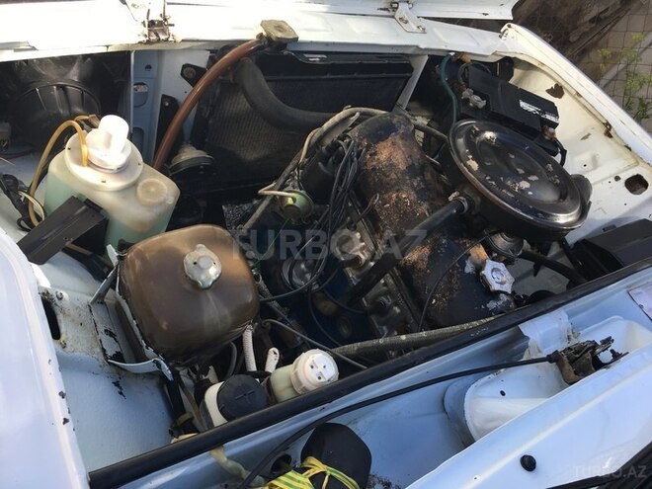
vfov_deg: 48.2
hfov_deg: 61.7
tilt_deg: -42.3
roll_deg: -40.1
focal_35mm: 29
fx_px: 546
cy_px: 244
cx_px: 326
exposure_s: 1/254
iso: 25
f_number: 2.2
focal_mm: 4.15
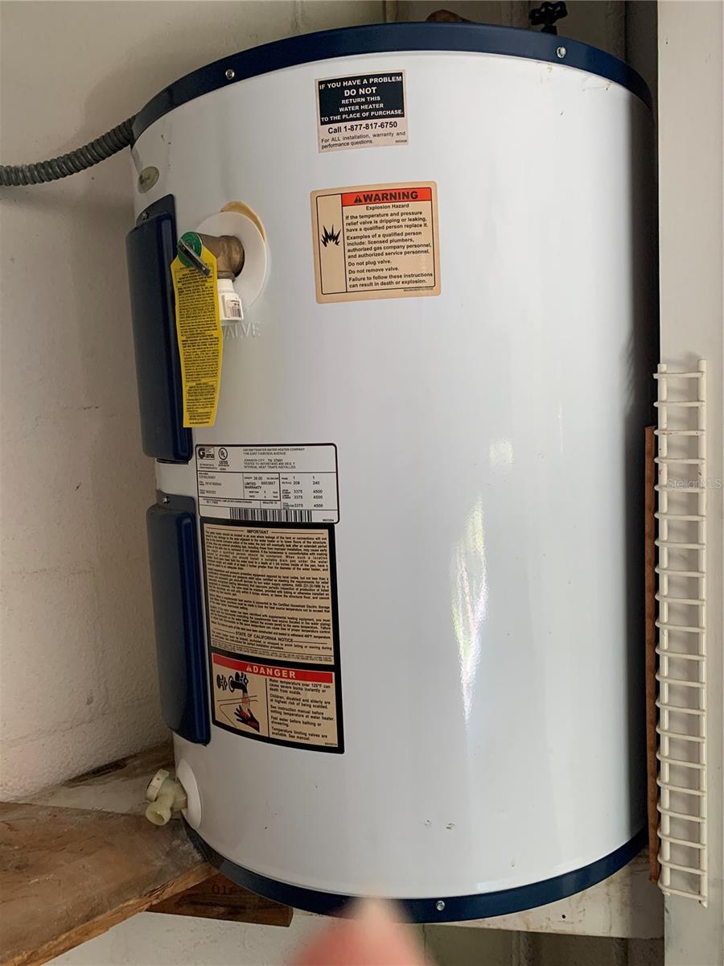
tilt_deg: -5.2
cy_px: 483
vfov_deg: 67.3
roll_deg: +1.8
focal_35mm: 26
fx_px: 725
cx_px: 362
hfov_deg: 53.1
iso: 125
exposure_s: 1/60
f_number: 1.8
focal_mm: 4.25
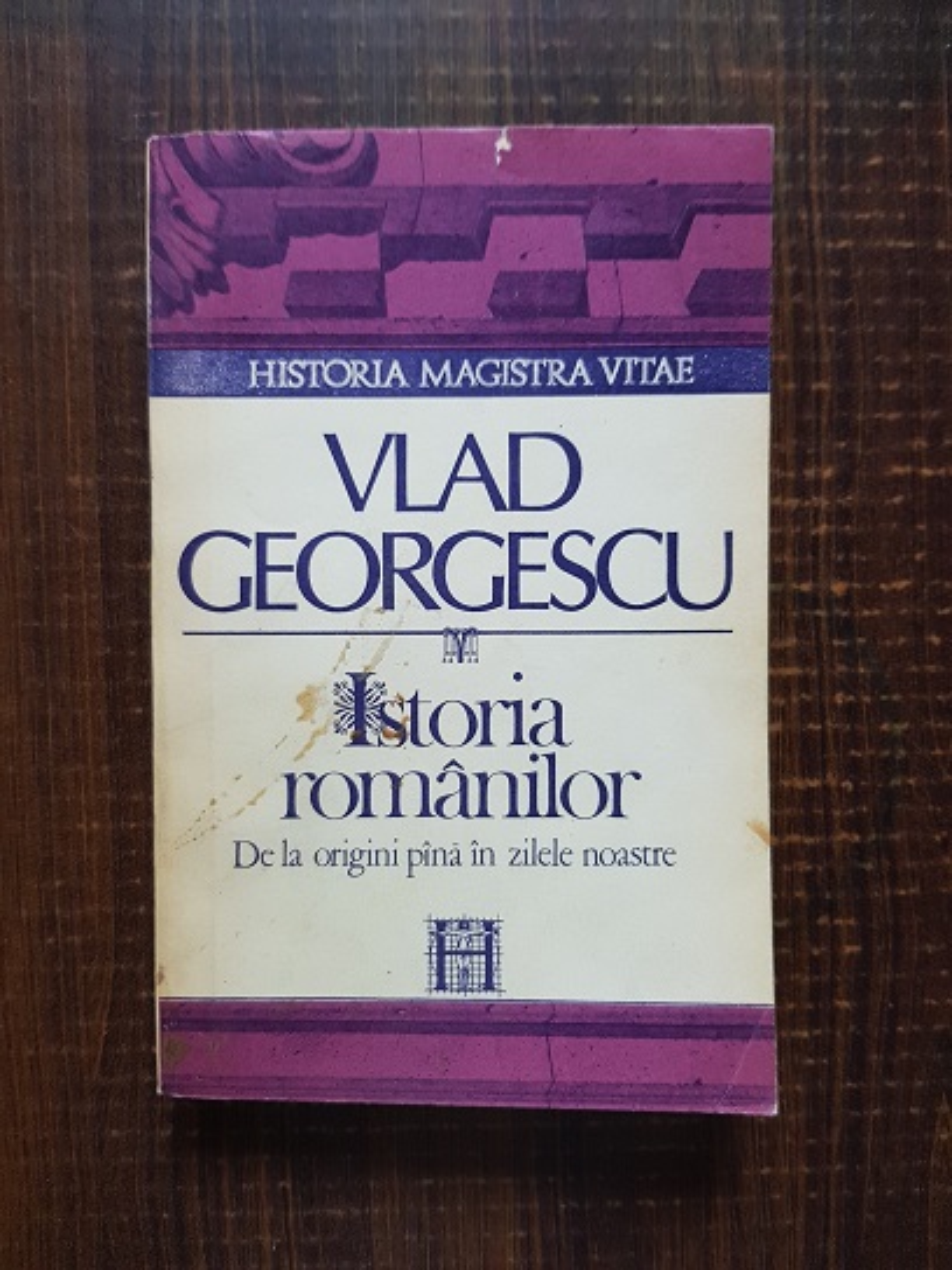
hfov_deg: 53.1
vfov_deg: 67.3
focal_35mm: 26
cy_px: 635
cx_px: 476
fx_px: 953
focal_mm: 4.3
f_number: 1.7
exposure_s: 1/25
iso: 200
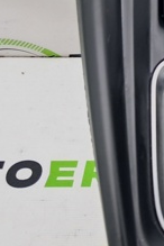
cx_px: 336
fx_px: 560
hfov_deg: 13.9
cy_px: 103
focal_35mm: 82
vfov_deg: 24.7
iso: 50
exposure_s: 1/50
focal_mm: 4
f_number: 1.8
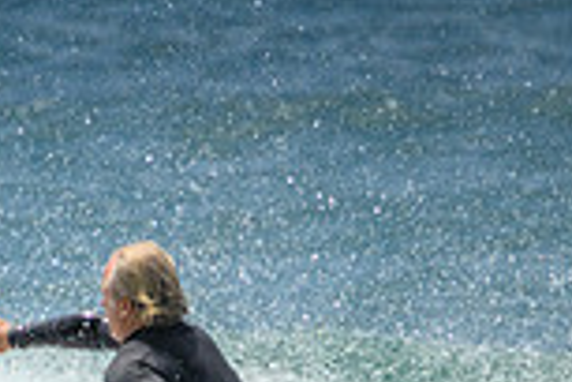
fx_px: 48283
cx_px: 41
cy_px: 680
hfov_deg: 0.7
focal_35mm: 3039
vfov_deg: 0.5
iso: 800
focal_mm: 800
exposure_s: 1/3200
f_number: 11
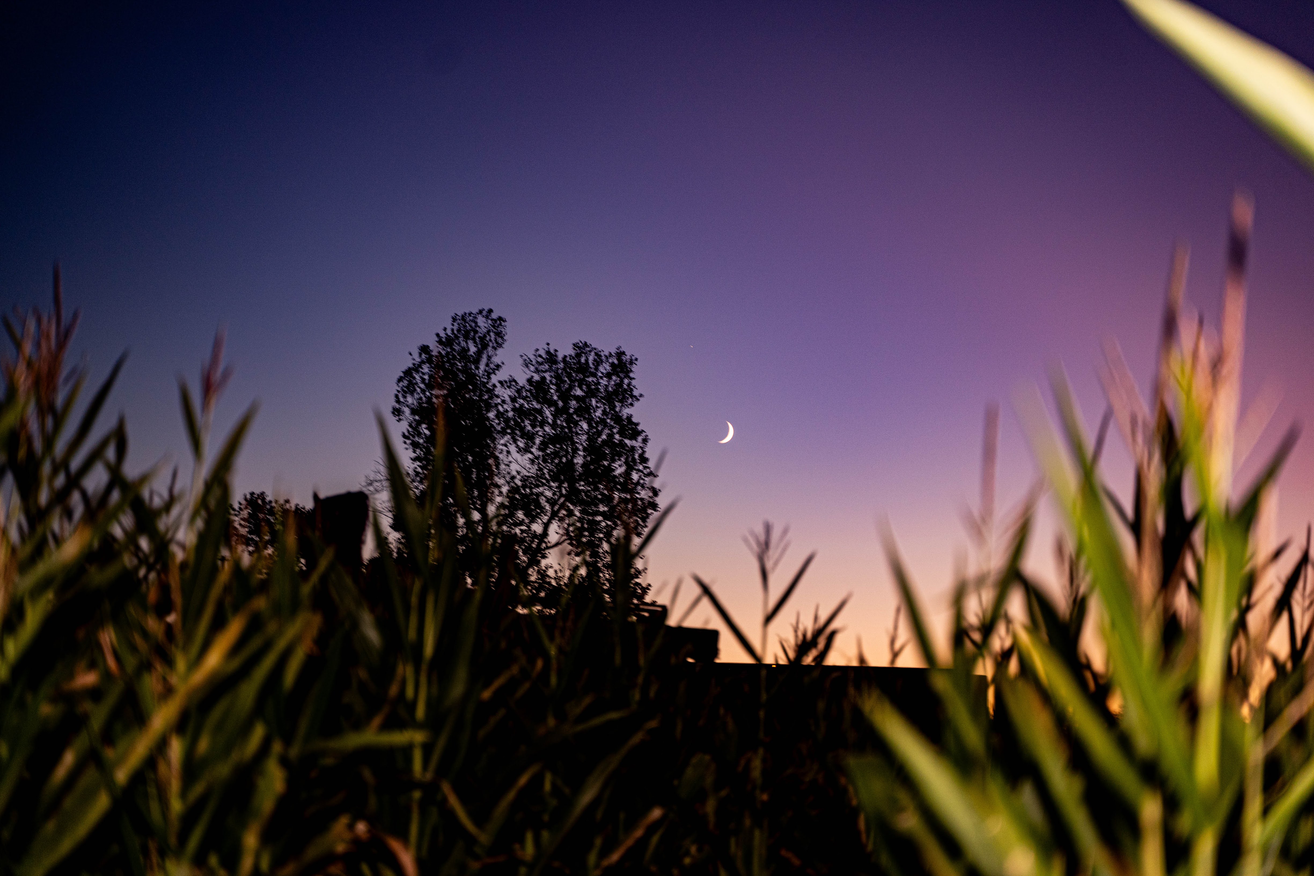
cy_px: 438
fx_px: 2737
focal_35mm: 75
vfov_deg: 18.2
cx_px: 657
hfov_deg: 27.0
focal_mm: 75
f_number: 2.8
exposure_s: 1/40
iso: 640
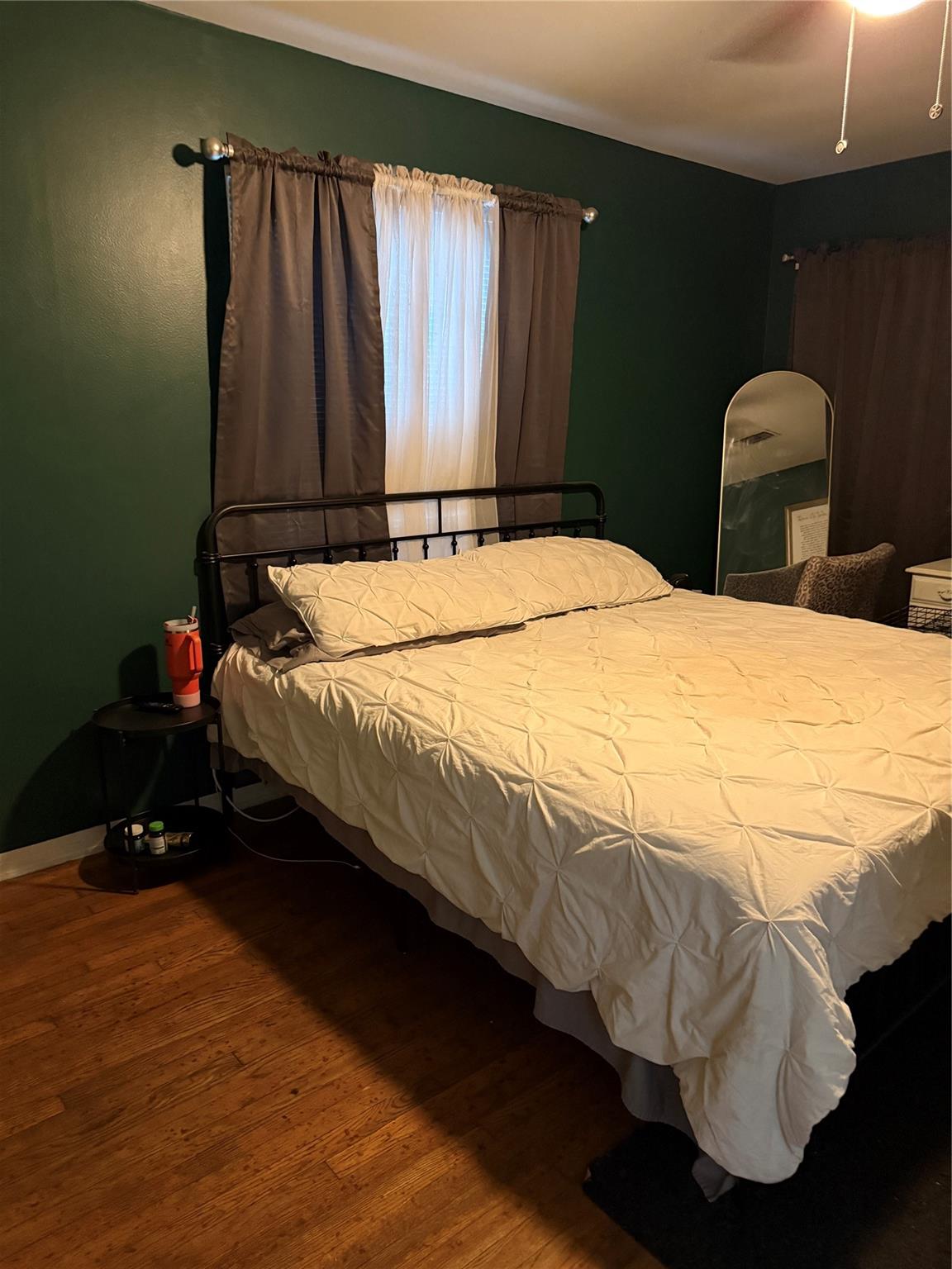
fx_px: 880
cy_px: 634
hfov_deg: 56.8
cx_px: 476
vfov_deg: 71.6
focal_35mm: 24
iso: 1000
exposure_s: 1/40
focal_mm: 6.76
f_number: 1.78
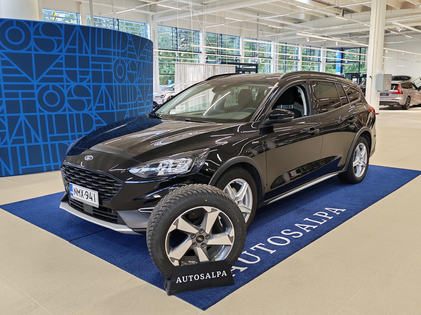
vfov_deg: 42.9
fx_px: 401
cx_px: 210
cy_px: 158
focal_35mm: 33
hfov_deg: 55.4
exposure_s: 1/100
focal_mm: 6.12
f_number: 1.9
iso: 309
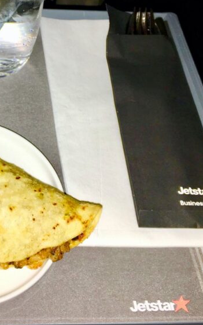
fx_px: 496
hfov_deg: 22.2
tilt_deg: -53.6
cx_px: -5
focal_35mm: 56
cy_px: 114
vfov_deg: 36.0
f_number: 2.2
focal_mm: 4.15
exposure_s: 1/33
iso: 25
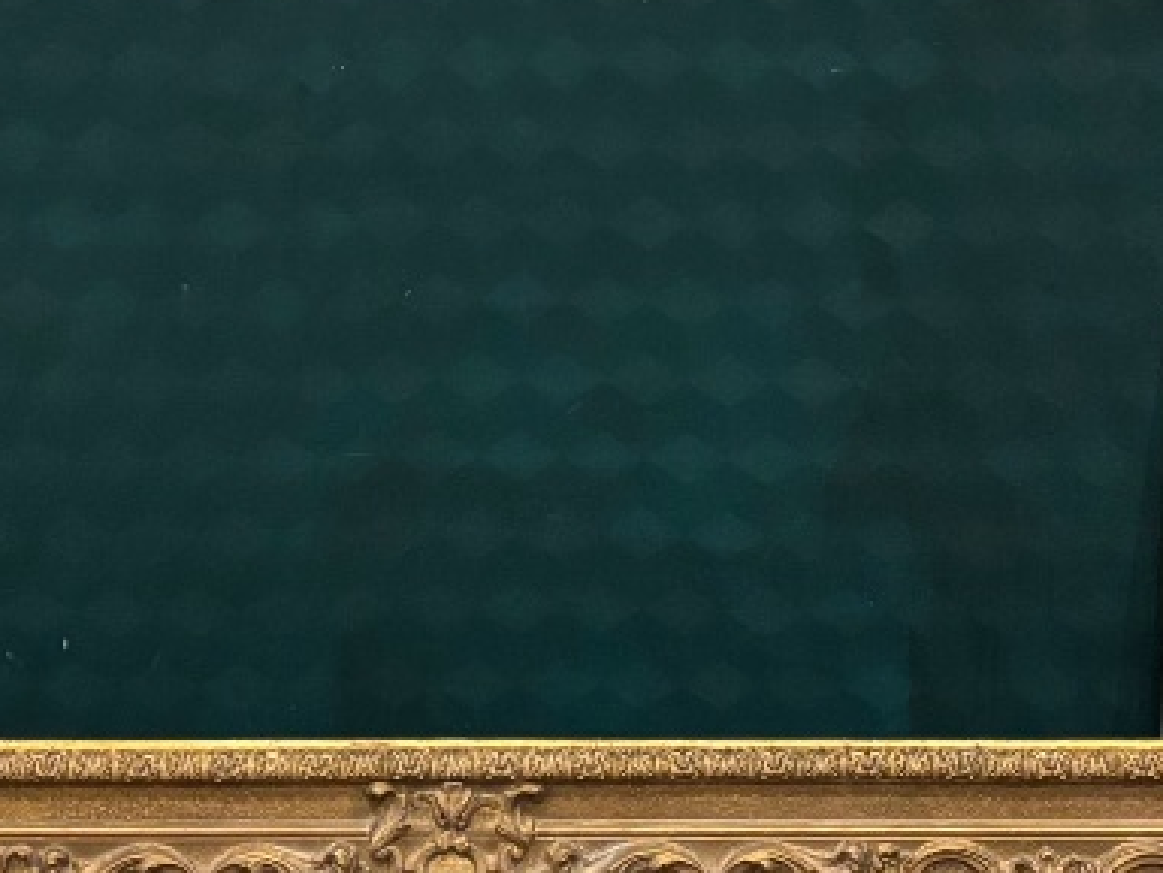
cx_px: 450
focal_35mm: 81
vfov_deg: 17.4
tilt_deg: -12.4
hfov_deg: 24.1
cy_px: -184
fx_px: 2722
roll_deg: +0.1
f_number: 1.6
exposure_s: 1/42
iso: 500
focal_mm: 5.96
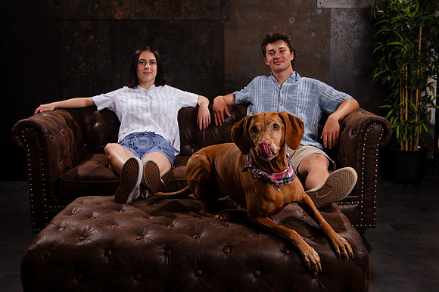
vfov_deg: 30.3
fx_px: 539
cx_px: 224
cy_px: 124
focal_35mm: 44
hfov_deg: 44.3
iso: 1000
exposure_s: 1/160
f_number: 8
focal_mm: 32
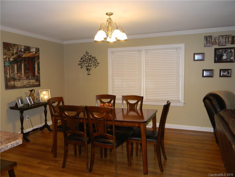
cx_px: 118
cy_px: 88
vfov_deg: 49.7
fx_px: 190
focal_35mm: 28
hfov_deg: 63.4
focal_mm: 5
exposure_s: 1/26
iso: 200
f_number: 3.5
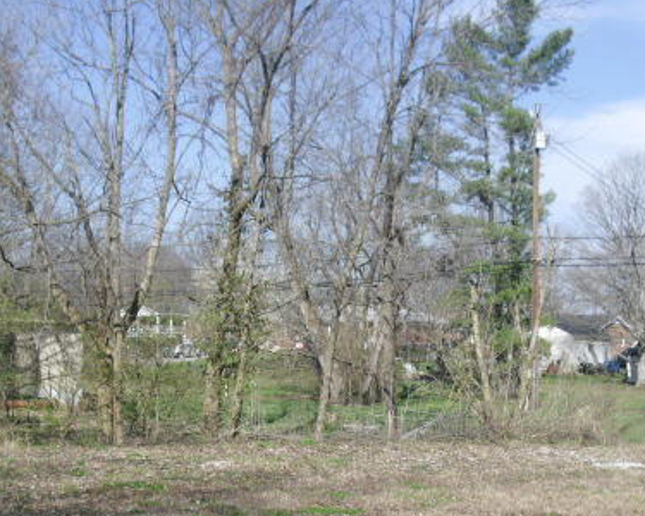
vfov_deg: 25.0
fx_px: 1145
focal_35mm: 60
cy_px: 402
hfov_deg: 31.5
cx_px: 327
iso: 80
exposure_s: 1/125
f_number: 7.8
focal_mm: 6.3
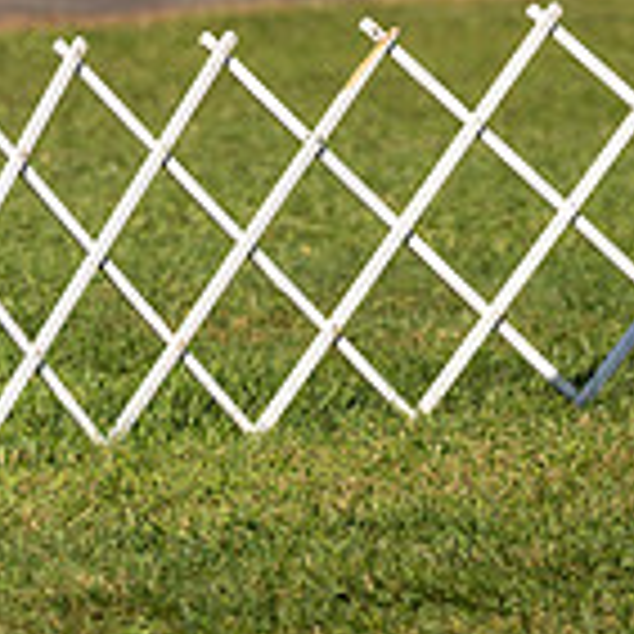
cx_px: 964
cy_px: -117
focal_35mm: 521
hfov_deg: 3.4
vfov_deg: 3.4
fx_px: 10796
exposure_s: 1/2500
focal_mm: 128
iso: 100
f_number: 3.2
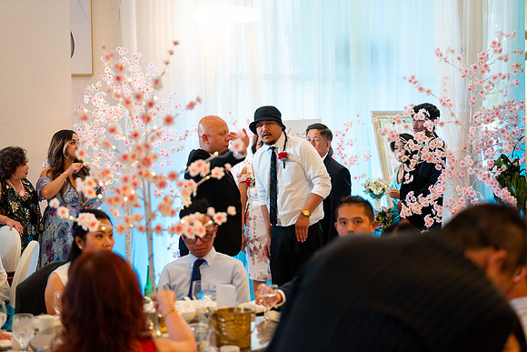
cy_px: 176
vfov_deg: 19.5
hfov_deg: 28.8
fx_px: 1025
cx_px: 264
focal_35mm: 70
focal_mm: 70
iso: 800
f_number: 2.8
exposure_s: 1/200
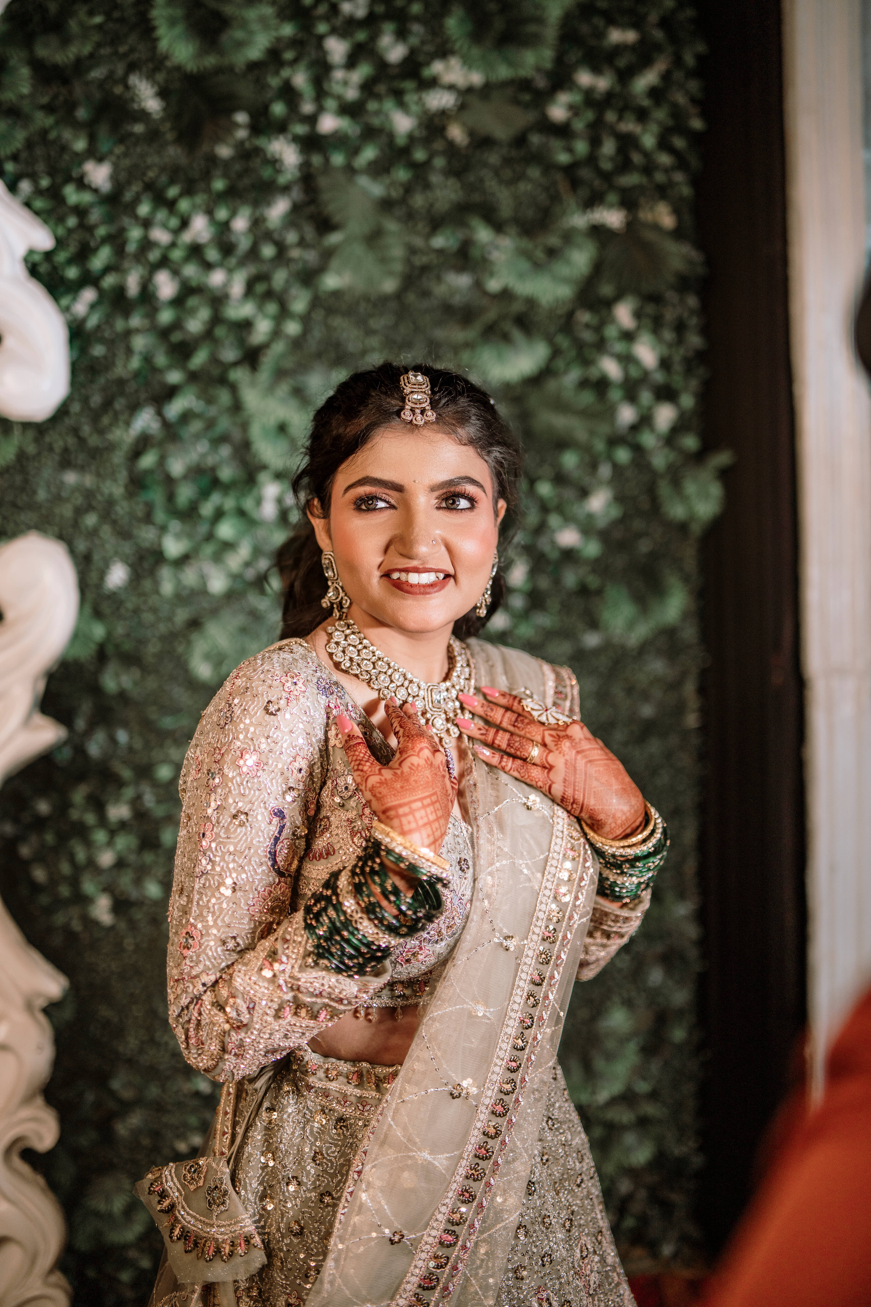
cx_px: 436
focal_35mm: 35
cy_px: 654
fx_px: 1270
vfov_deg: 54.4
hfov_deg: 37.9
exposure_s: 1/250
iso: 160
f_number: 1.4
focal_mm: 35
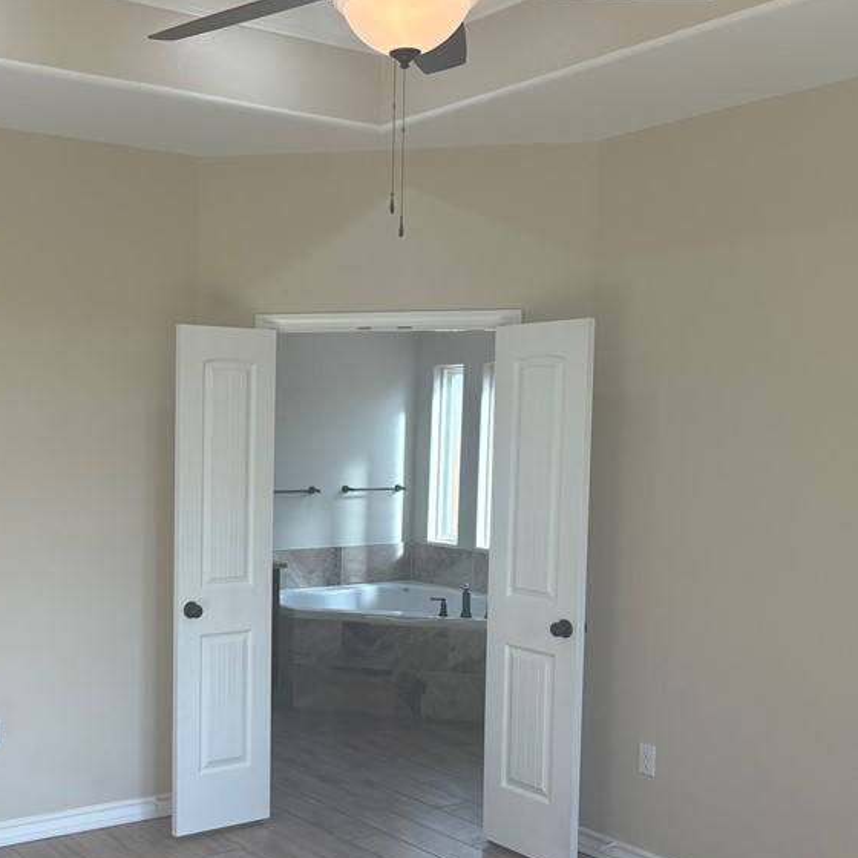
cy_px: 510
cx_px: 202
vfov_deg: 39.9
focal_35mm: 42
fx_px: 1178
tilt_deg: -3.2
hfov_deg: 38.9
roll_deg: -0.3
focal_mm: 5.96
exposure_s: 1/243
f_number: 1.6
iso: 40
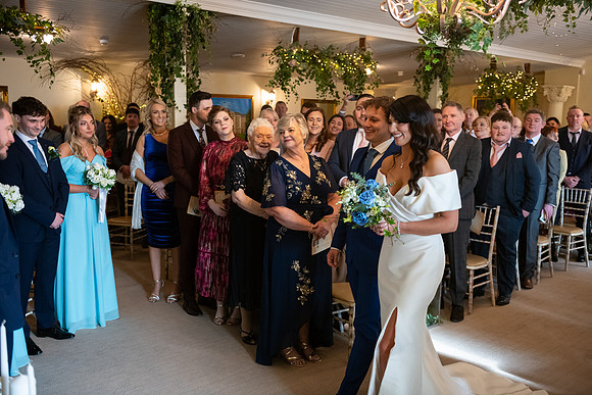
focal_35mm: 35
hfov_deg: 54.4
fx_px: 576
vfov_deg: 37.9
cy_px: 198
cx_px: 296
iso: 1250
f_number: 3.5
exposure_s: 1/160
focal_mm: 35
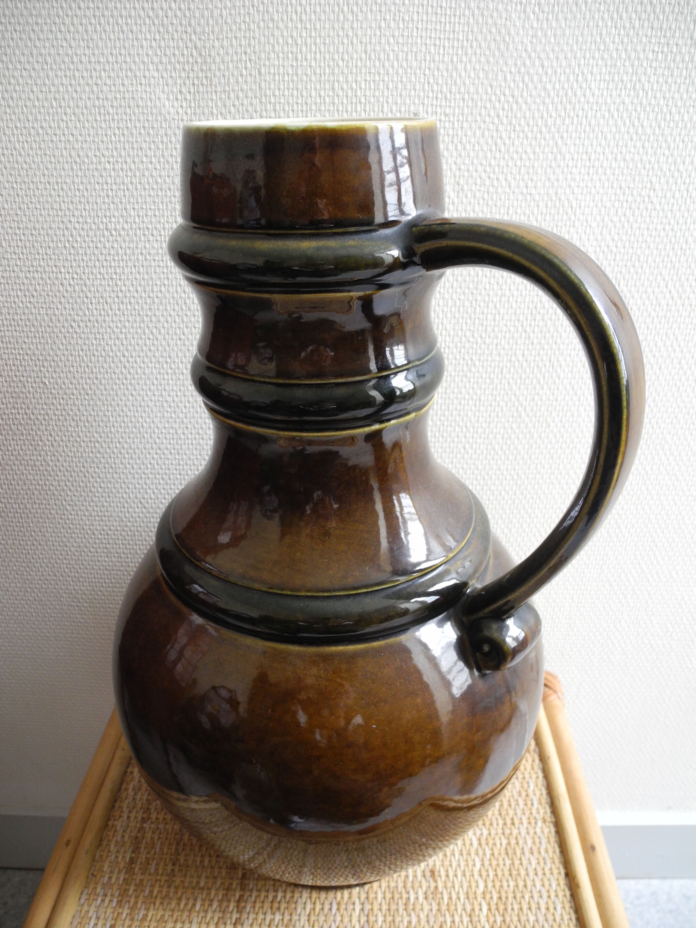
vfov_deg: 63.4
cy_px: 464
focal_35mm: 28
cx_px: 348
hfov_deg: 49.7
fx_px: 751
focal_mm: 6
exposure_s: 1/11
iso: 400
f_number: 2.8
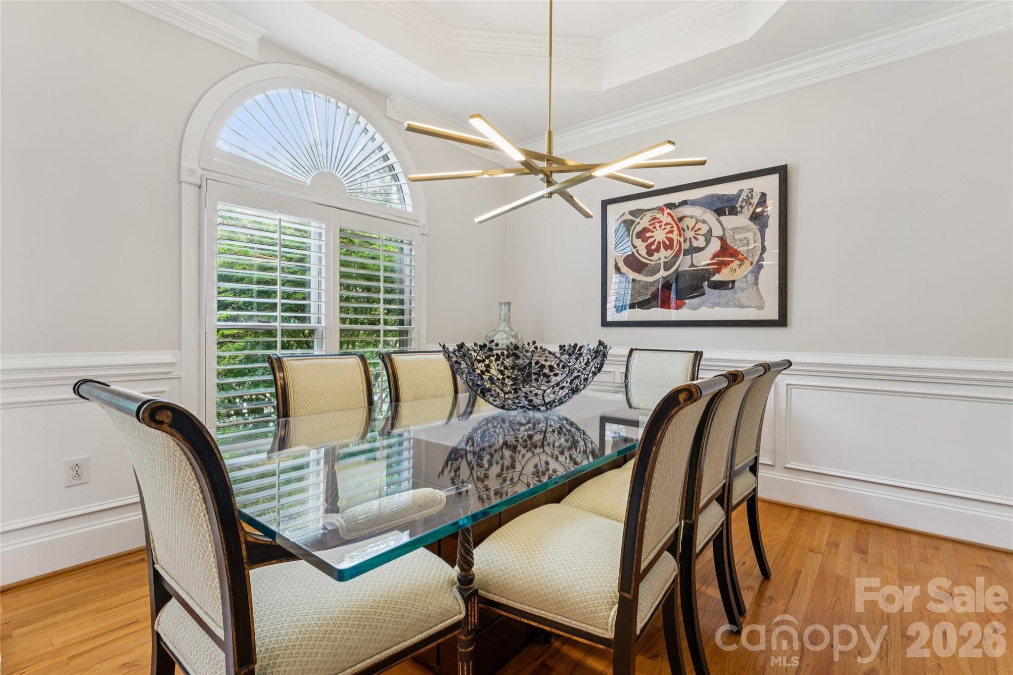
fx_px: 464
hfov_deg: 95.0
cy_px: 338
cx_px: 506
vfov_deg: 72.0
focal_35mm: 16
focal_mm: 16.5
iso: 100
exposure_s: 1.3
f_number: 13
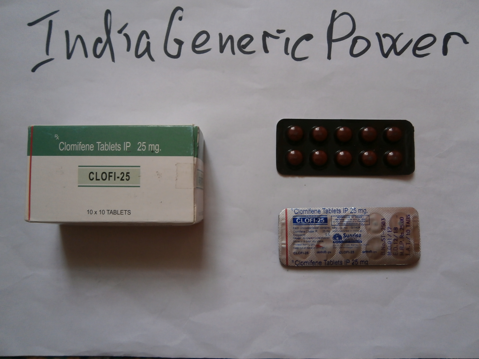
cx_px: 240
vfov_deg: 53.1
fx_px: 360
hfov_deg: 67.3
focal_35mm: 26
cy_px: 180
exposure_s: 1/30
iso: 100
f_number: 2.8
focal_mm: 4.7
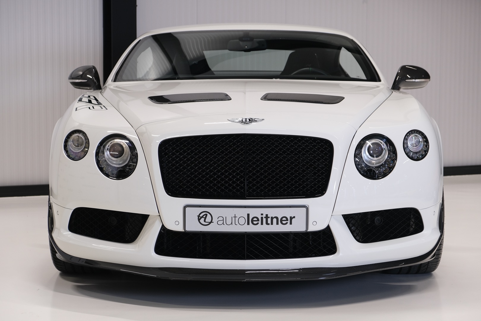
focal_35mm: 73
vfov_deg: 18.7
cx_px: 240
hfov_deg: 27.7
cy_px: 160
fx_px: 975
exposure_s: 1/20
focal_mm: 48.4
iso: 500
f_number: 4
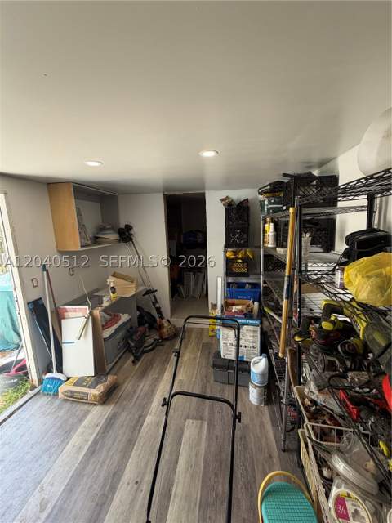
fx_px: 211
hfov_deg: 85.7
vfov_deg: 102.1
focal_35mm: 14
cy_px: 262
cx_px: 196
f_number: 2.2
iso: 80
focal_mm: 2.22
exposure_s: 1/121
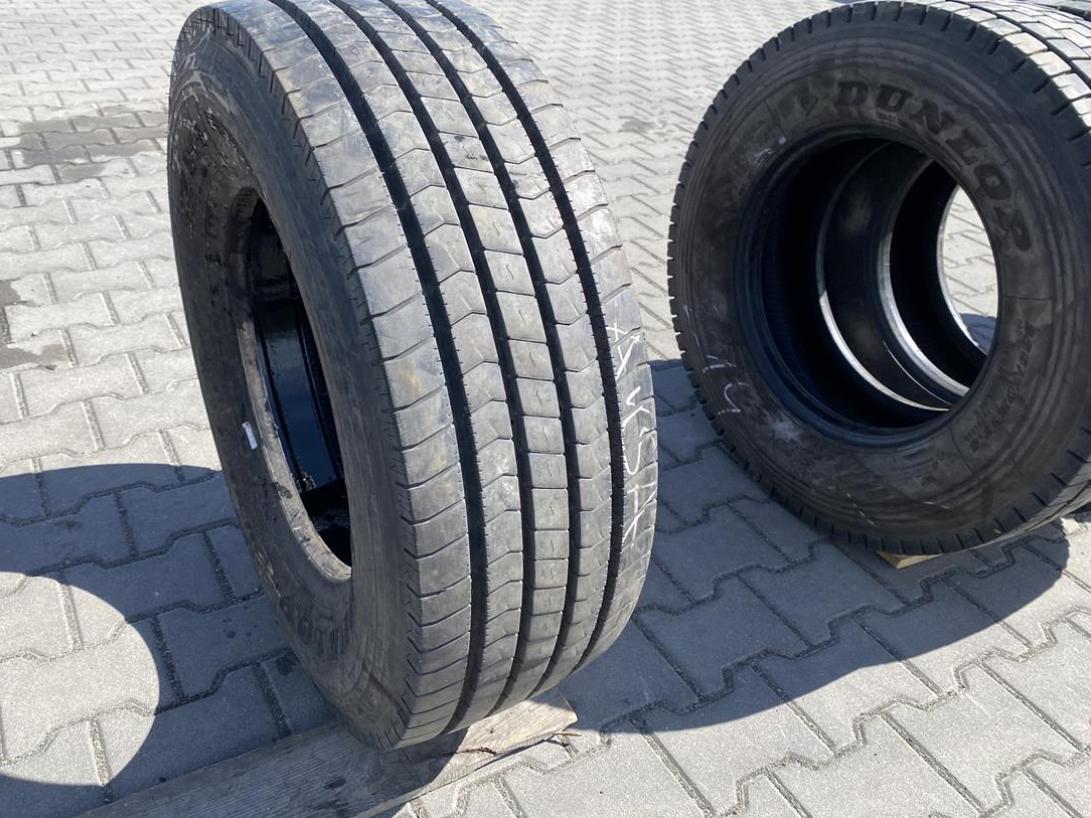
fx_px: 914
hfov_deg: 61.6
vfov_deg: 48.2
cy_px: 392
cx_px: 499
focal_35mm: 29
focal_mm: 4.25
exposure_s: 1/1135
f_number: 1.8
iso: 32
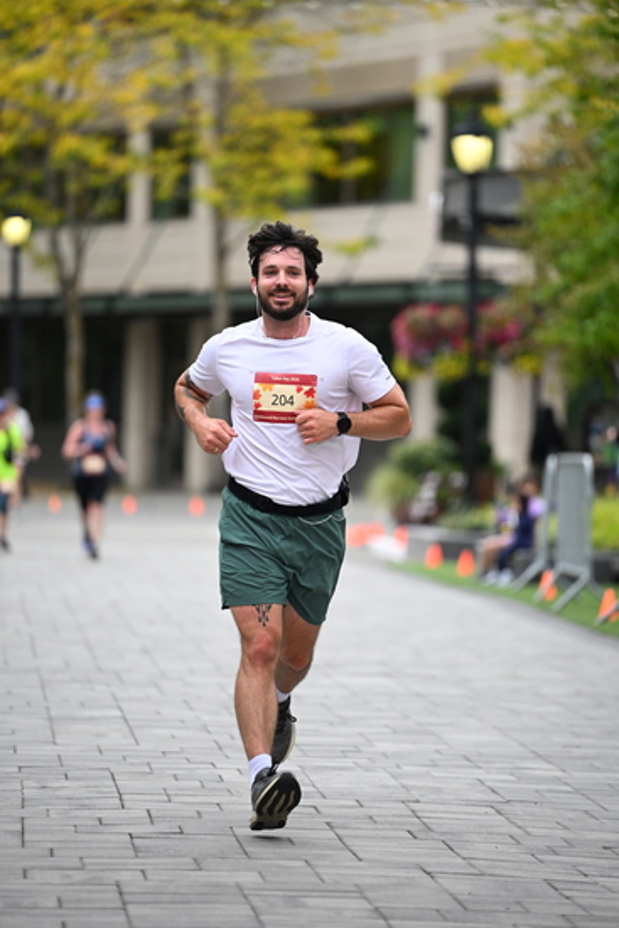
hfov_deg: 7.2
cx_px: 310
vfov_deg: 10.8
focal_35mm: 190
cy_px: 464
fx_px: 4897
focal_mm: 190
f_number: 2.8
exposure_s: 1/5000
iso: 1600
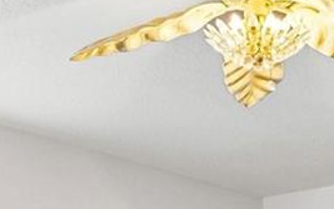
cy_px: 413
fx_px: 1001
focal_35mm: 110
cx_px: 291
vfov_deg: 10.9
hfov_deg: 18.7
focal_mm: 18
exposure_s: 1/5
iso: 400
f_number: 9
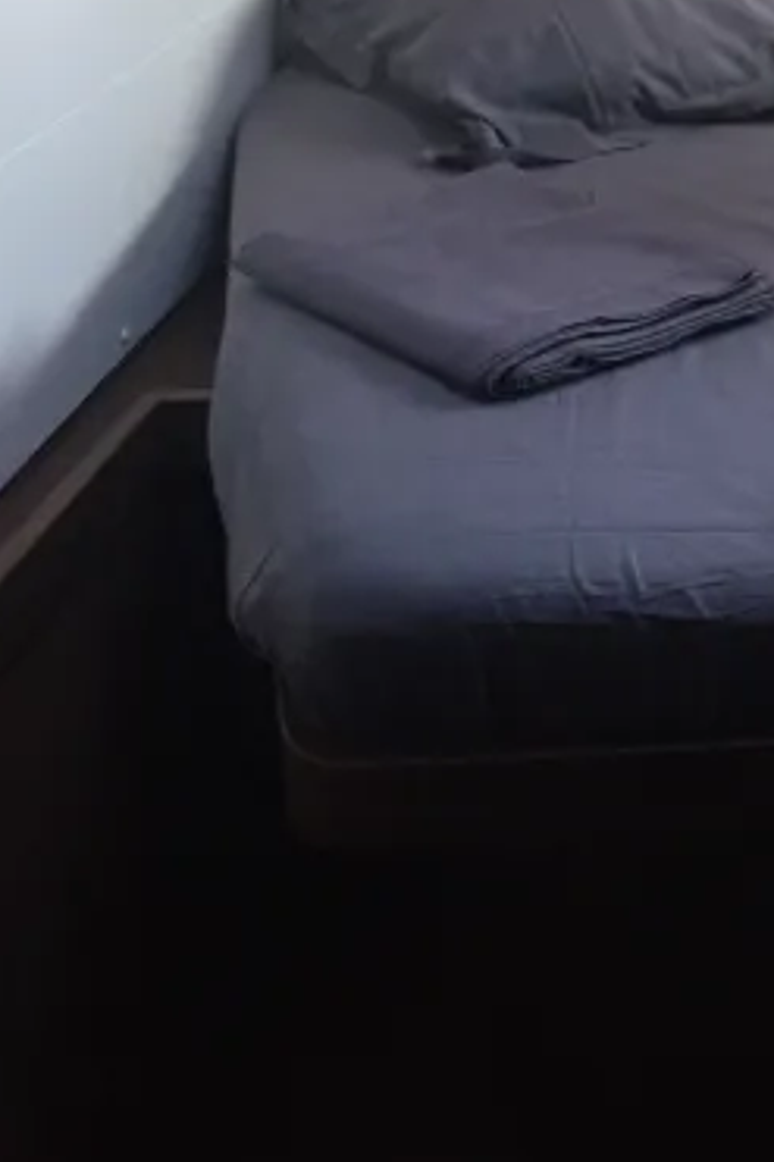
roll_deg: -0.3
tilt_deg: -14.7
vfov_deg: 29.3
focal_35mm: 65
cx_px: 931
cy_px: 53
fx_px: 2098
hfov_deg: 19.7
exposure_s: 1/33
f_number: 2.2
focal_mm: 4.15
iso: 200
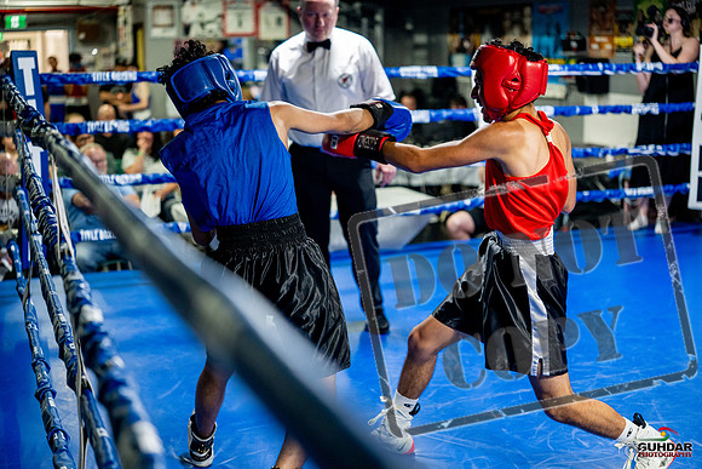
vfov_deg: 27.0
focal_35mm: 50
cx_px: 351
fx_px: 975
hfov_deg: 39.6
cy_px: 234
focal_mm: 50
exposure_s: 1/800
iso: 4000
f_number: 2
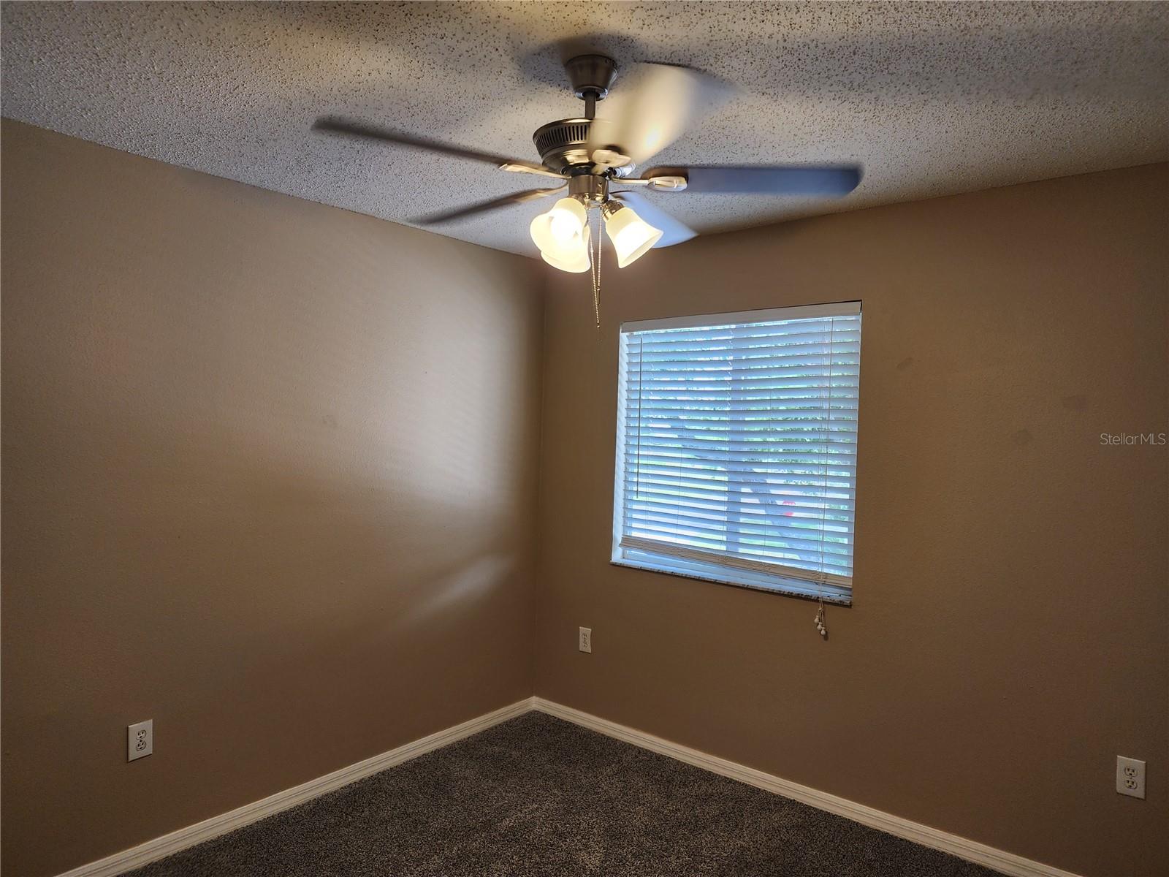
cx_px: 584
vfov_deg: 58.9
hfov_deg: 73.9
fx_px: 777
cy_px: 438
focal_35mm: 23
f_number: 1.8
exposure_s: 1/120
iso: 80
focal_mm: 6.4
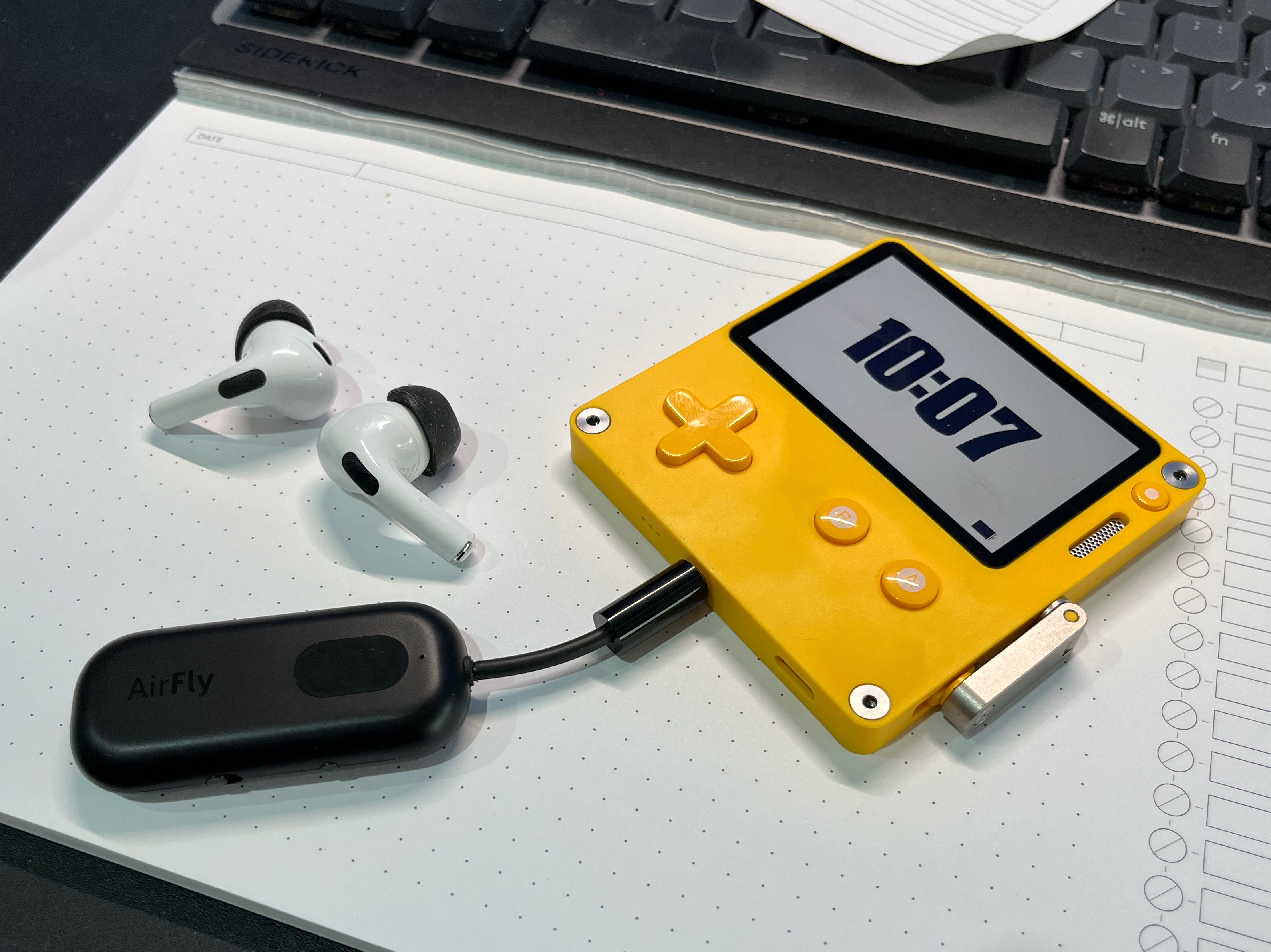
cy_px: 476
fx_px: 955
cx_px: 636
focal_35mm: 26
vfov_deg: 53.1
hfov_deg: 67.3
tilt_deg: -54.6
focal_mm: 5.1
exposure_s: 1/100
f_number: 1.6
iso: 80
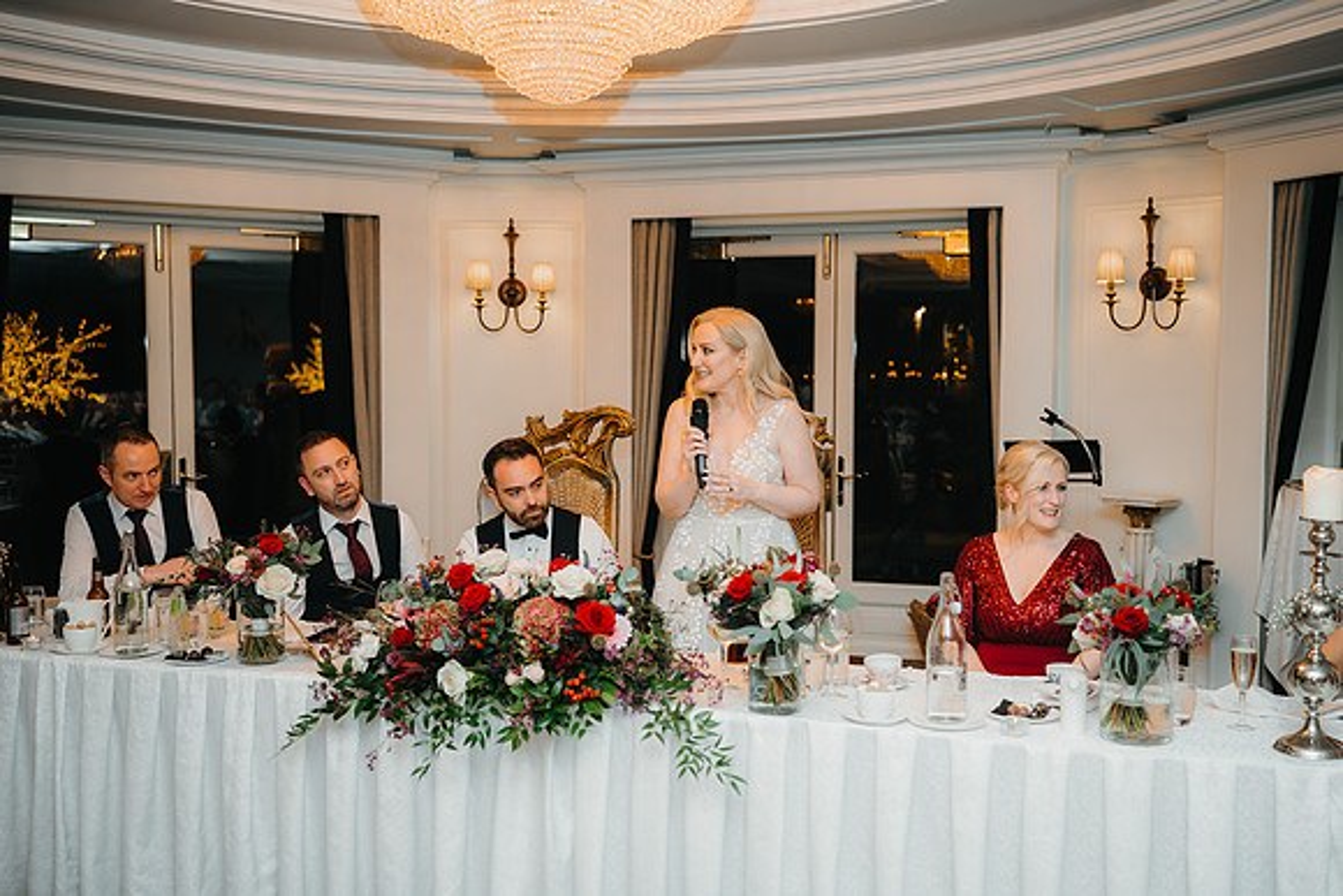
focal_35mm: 38
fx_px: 1407
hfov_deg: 51.0
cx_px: 722
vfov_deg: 35.3
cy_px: 461
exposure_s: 1/200
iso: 400
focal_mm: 35
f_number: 2
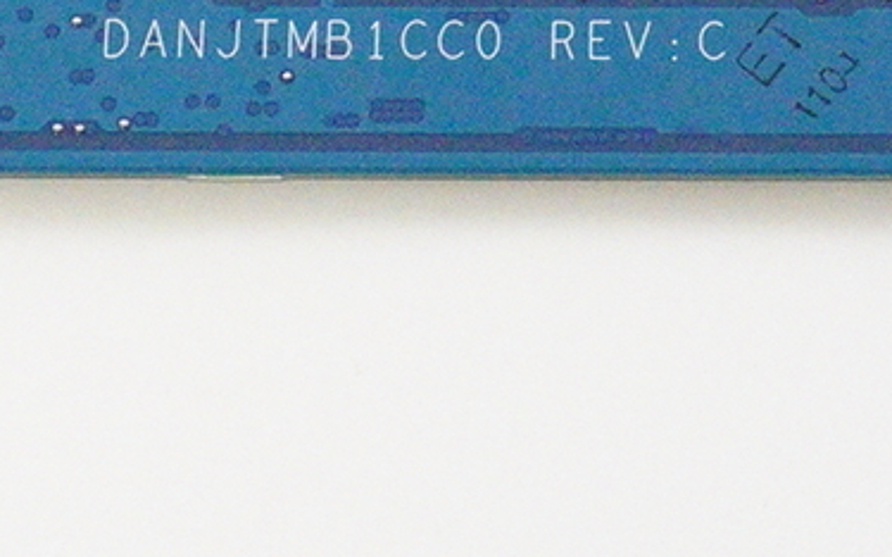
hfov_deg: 8.9
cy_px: -736
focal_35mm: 234
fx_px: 5696
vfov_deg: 5.4
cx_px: 747
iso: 5000
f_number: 5.6
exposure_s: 1/200
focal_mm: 23
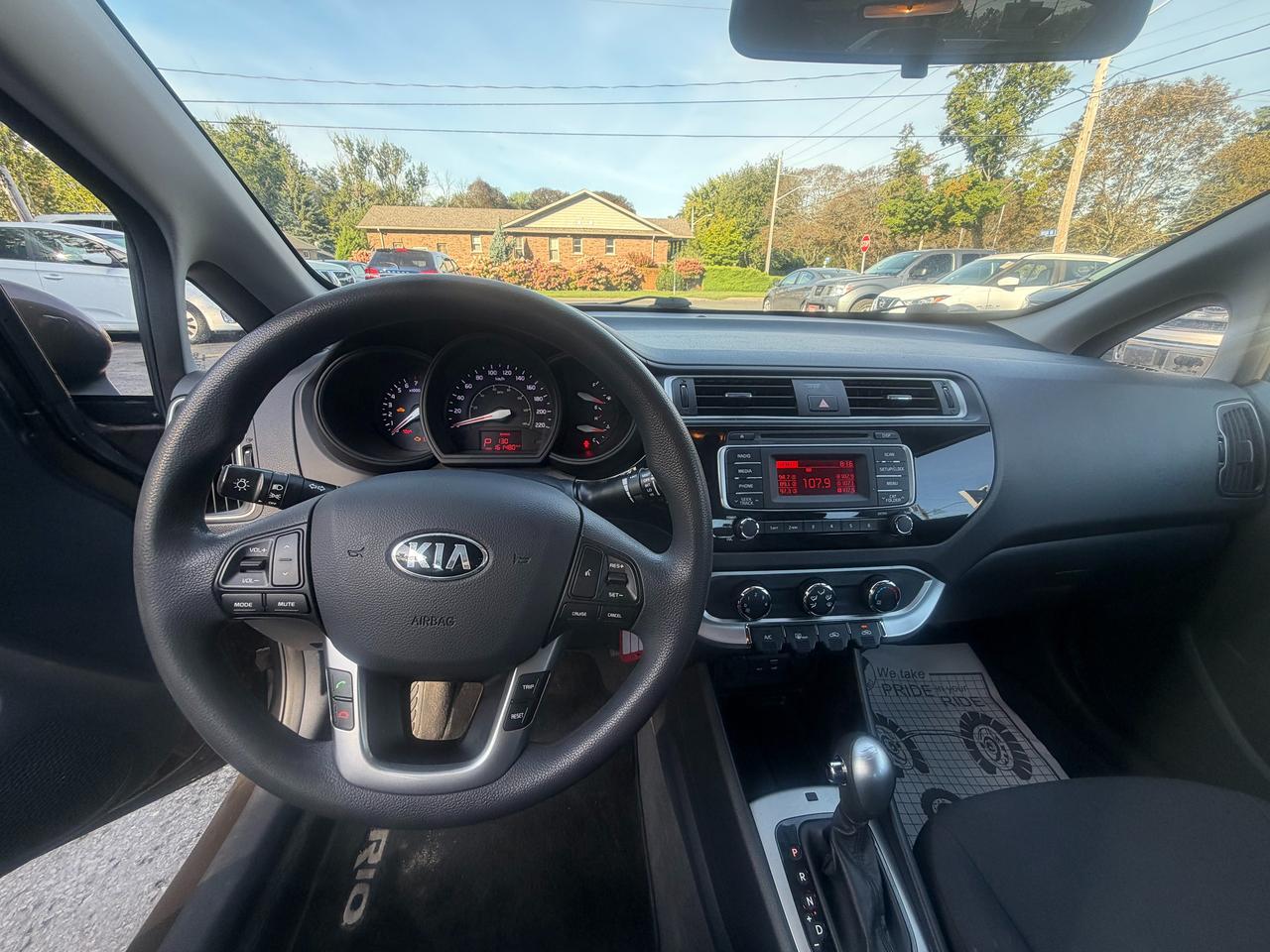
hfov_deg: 102.1
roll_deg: -1.1
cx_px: 635
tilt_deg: -21.7
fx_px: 514
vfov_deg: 85.7
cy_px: 476
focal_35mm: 14
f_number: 2.2
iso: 40
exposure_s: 1/121
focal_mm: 2.22
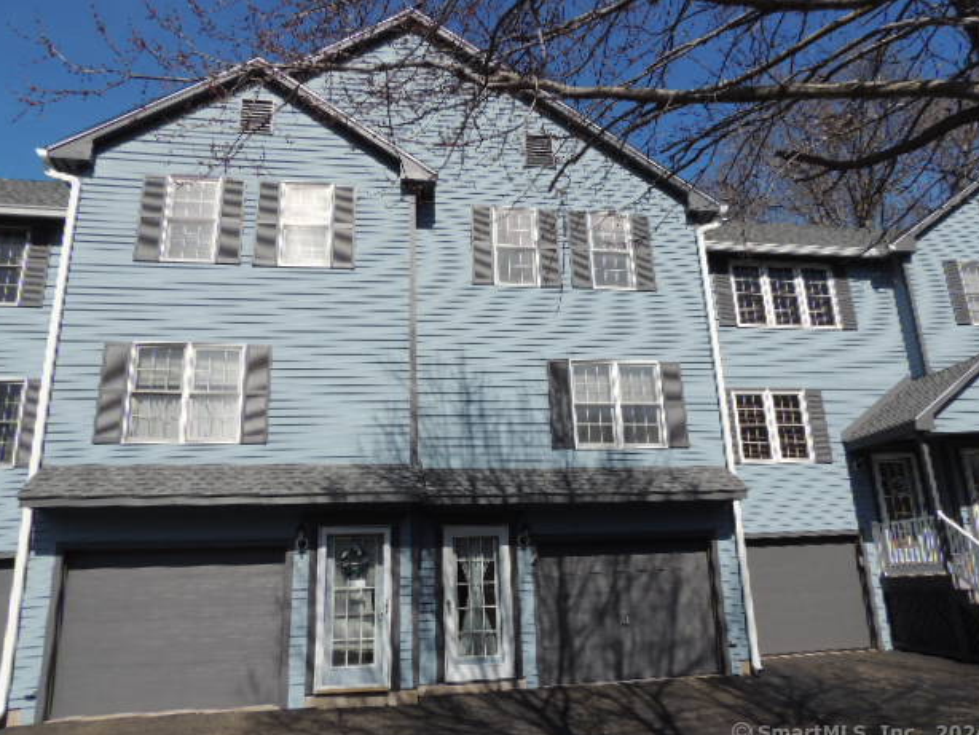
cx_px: 490
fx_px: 707
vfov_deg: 54.9
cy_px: 370
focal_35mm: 25
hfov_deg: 69.4
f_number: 3.7
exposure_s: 1/1250
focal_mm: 4.3
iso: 100
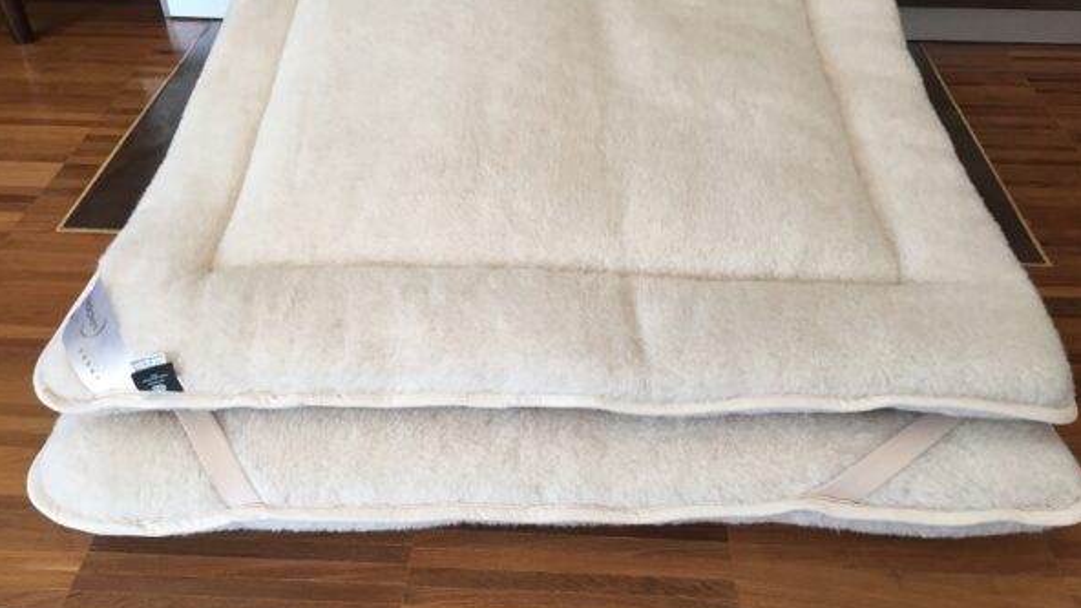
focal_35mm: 32
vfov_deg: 36.7
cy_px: 279
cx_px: 540
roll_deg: -0.6
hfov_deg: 61.0
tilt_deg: -41.4
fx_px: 917
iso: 32
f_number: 2.2
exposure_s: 1/33
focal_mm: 4.15
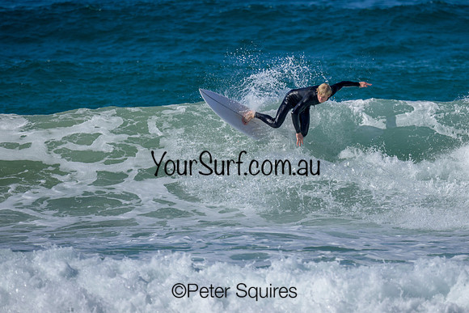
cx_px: 283
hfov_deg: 1.9
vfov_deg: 1.3
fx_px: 14320
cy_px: 158
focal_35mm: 1099
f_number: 6.3
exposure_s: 1/2000
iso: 220
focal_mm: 800
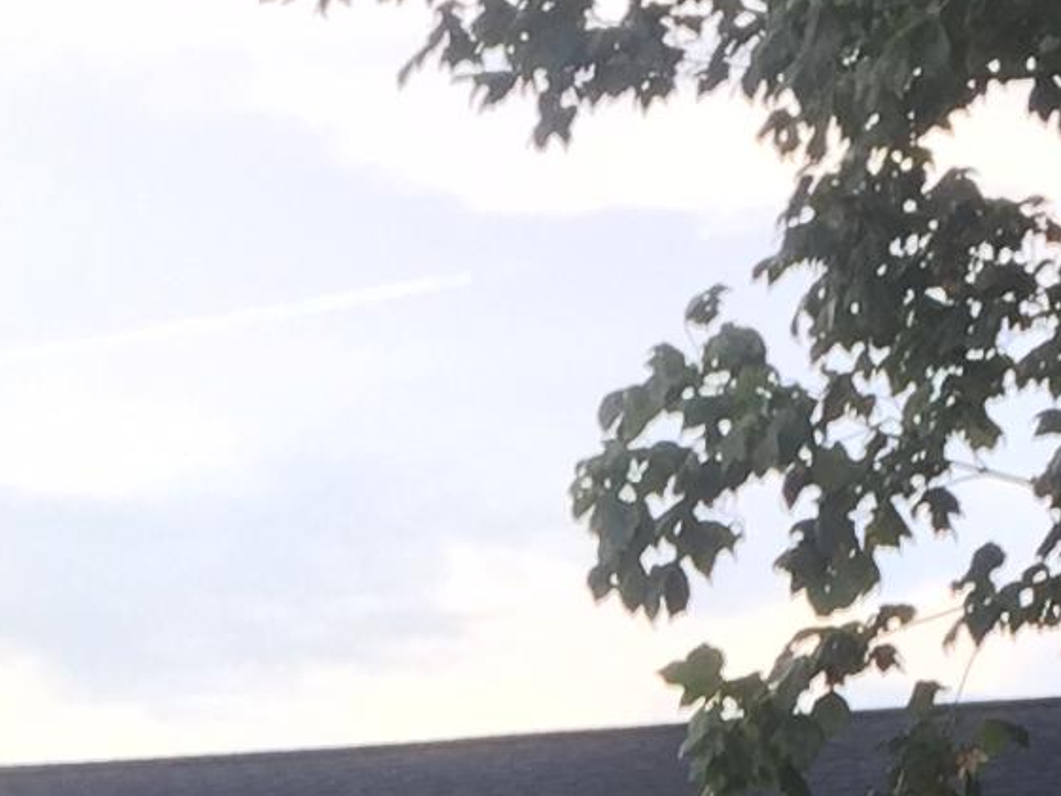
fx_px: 4752
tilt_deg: +2.2
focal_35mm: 155
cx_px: 40
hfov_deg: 12.6
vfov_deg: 8.9
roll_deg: -0.3
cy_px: 1687
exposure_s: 1/120
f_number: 2.2
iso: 32
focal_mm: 4.15
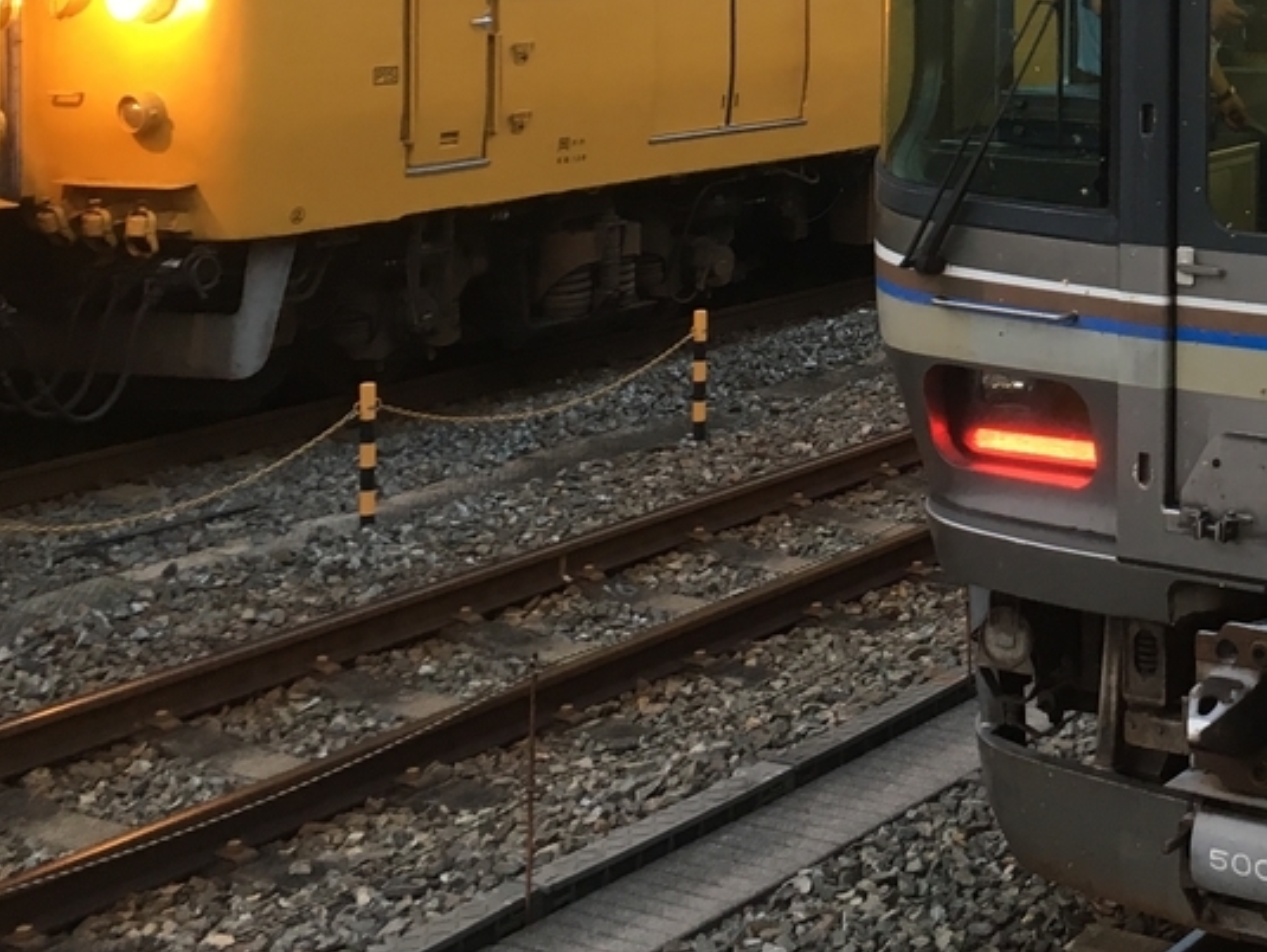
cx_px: 1276
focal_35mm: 65
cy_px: -52
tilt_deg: -0.4
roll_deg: -1.5
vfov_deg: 21.6
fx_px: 2381
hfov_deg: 28.0
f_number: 2.2
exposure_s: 1/30
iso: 50
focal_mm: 4.15
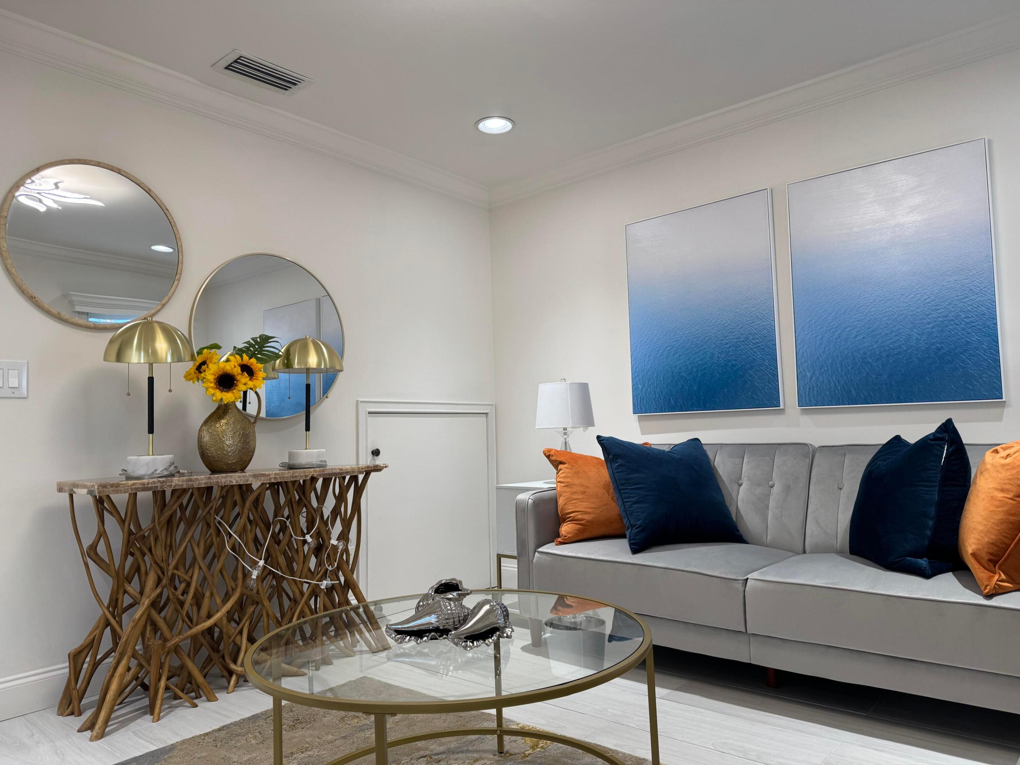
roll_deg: +2.1
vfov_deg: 56.8
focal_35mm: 24
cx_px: 510
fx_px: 707
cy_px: 382
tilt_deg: +3.7
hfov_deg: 71.6
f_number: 1.78
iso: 100
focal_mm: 6.76
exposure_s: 1/120
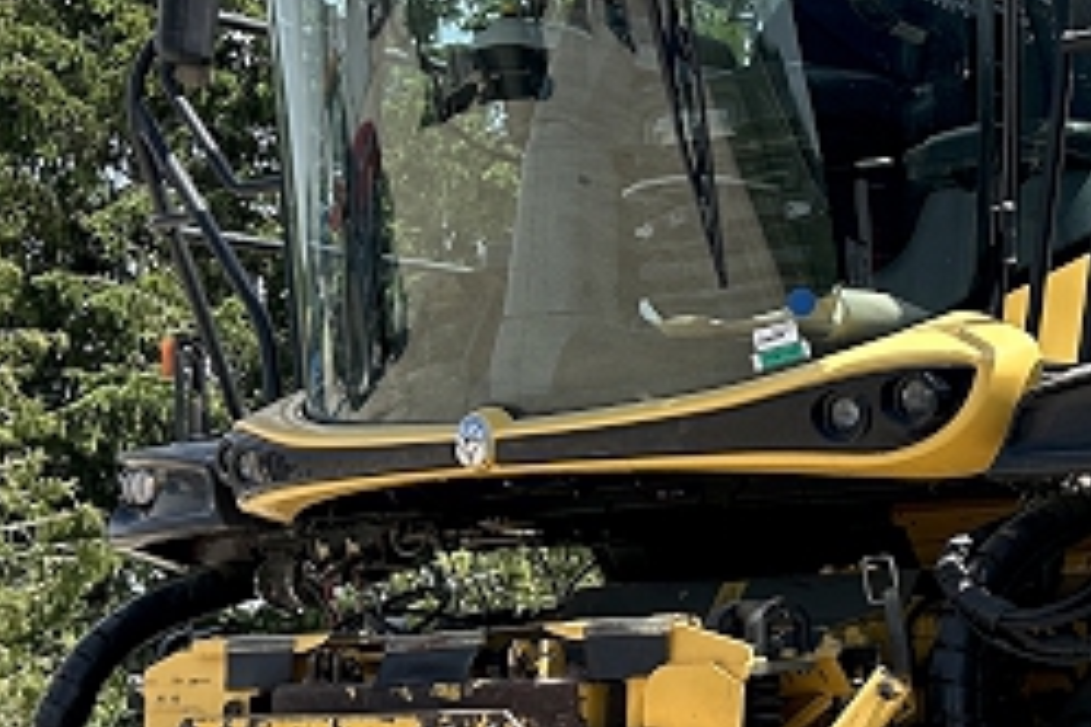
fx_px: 2636
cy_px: 416
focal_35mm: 87
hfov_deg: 22.4
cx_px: 1117
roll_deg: +1.4
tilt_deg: +5.6
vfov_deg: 15.7
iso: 50
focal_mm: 5.7
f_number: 1.5
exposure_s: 1/2208
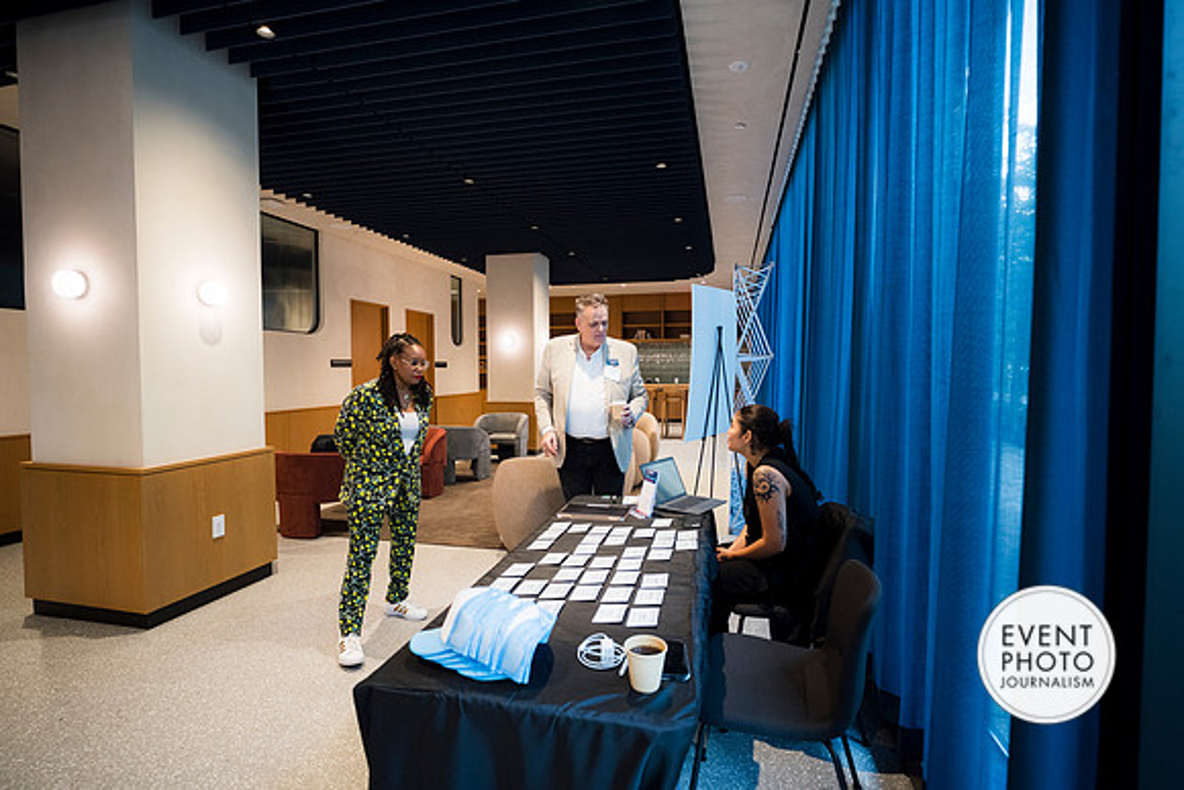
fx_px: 526
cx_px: 592
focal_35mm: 16
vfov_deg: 73.8
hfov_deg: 96.7
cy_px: 395
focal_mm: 16
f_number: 2.5
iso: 720
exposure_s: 1/125
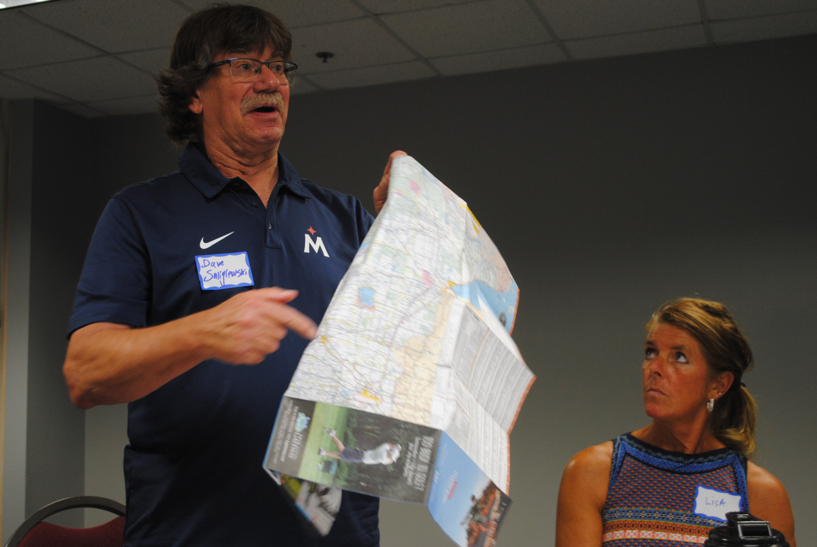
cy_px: 274
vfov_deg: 28.2
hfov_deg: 41.1
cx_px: 408
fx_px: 1091
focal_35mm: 48
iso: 450
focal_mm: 32
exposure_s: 1/30
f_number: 4.8
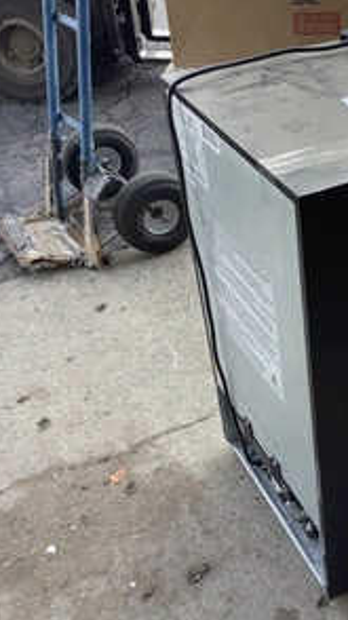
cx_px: 371
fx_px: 756
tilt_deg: -33.4
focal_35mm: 46
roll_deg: +0.7
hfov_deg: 24.4
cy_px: 314
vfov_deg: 44.6
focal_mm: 3.3
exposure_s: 1/120
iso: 32
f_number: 2.4
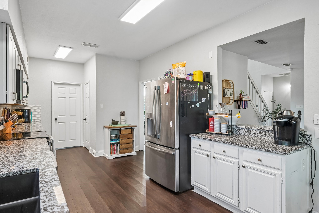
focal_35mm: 20
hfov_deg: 85.4
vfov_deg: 63.2
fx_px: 173
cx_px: 160
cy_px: 106
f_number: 8
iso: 400
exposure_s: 1/15
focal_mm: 19.5
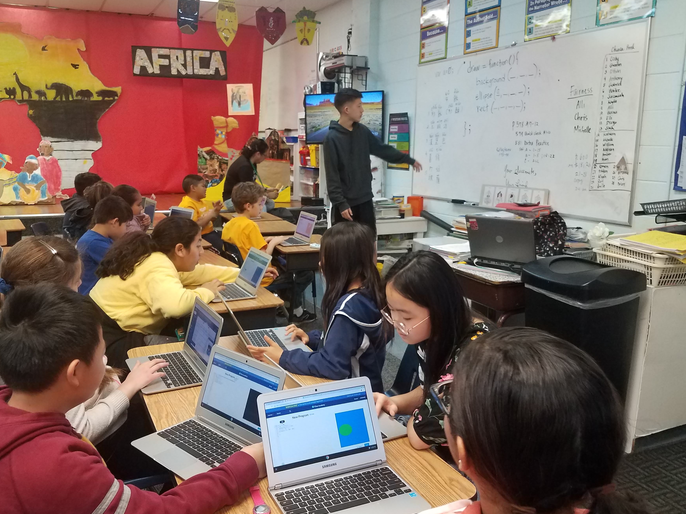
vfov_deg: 46.8
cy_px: 245
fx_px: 595
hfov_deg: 60.0
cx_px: 344
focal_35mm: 30
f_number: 1.7
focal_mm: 4.2
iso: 160
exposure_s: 1/40
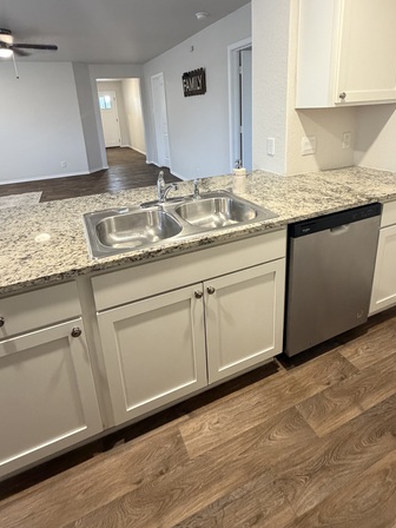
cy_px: 199
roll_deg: +3.3
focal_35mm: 20
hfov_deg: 66.0
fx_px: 305
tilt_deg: -16.9
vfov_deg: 80.3
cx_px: 200
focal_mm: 2.22
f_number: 2.2
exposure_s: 1/60
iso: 640
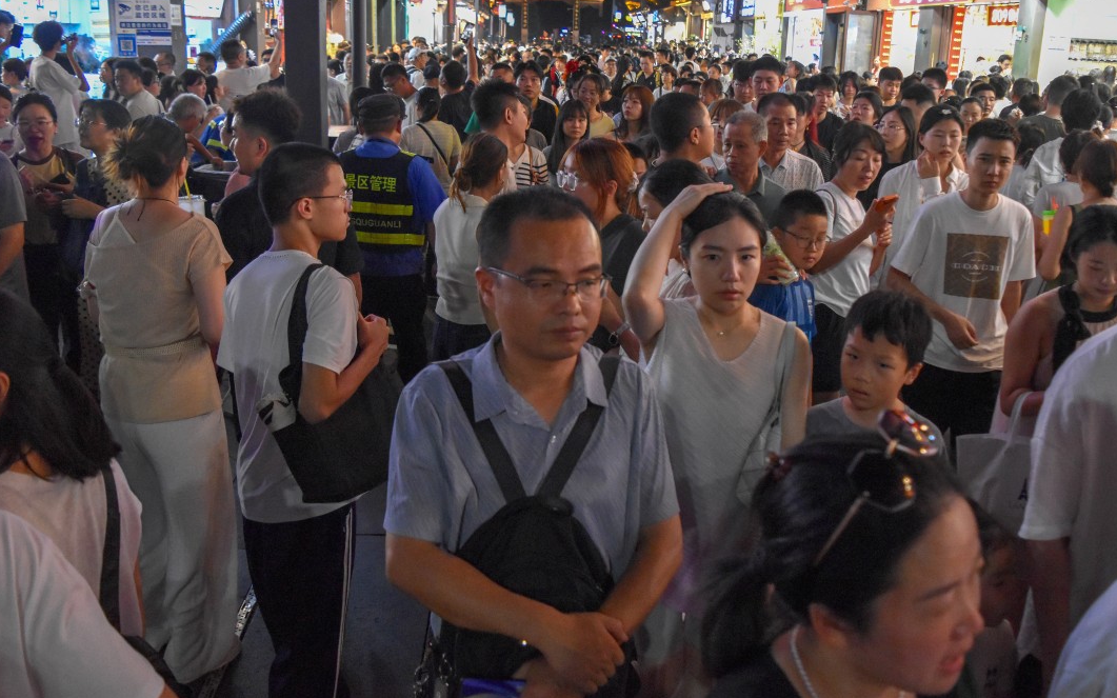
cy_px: 322
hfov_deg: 66.5
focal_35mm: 28
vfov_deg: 44.5
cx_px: 562
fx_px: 852
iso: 3200
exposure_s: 1/350
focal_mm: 18
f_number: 3.5
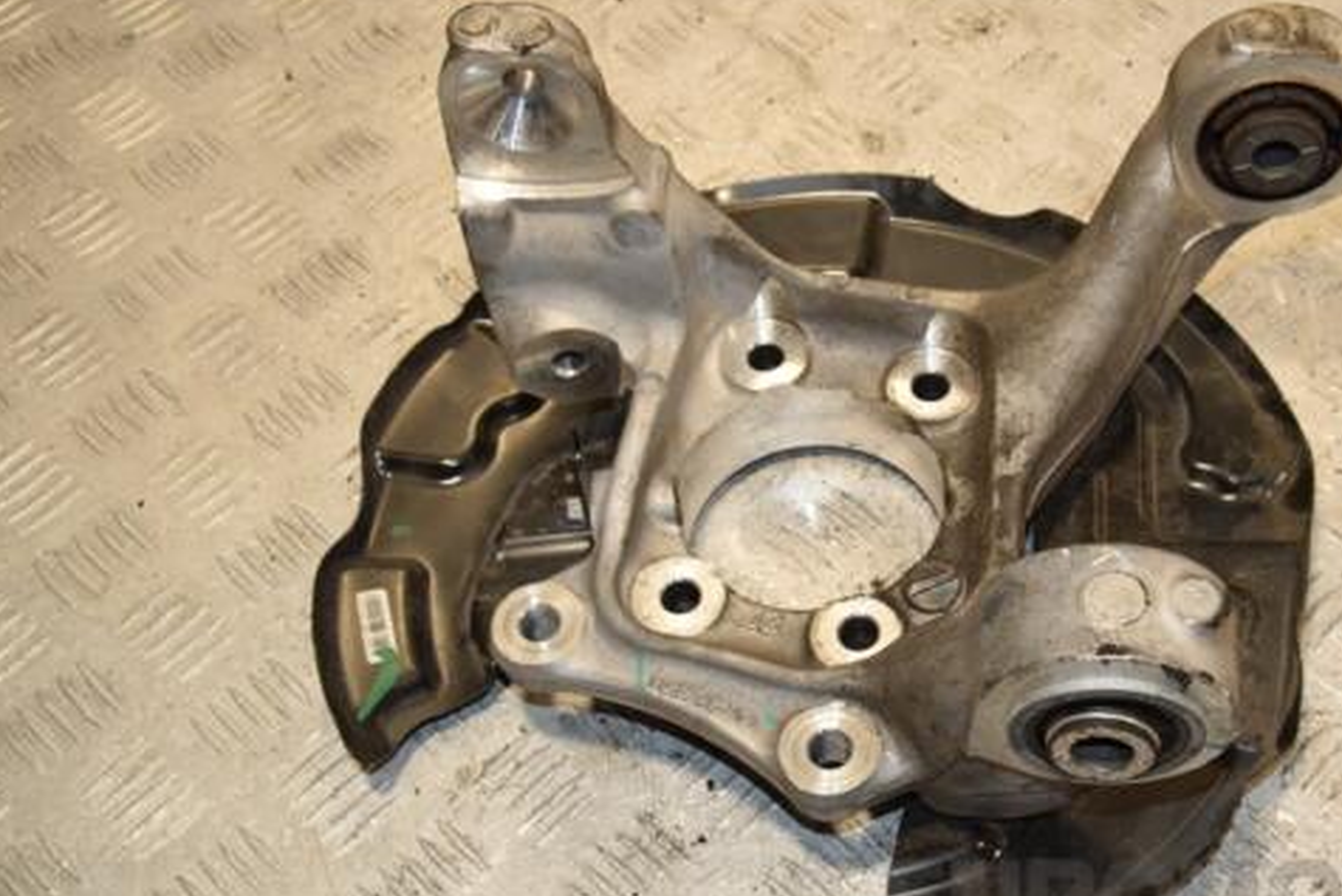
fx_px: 1976
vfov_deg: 25.5
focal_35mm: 53
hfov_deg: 37.3
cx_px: 833
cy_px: 526
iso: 800
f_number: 9
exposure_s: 1/200
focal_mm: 28
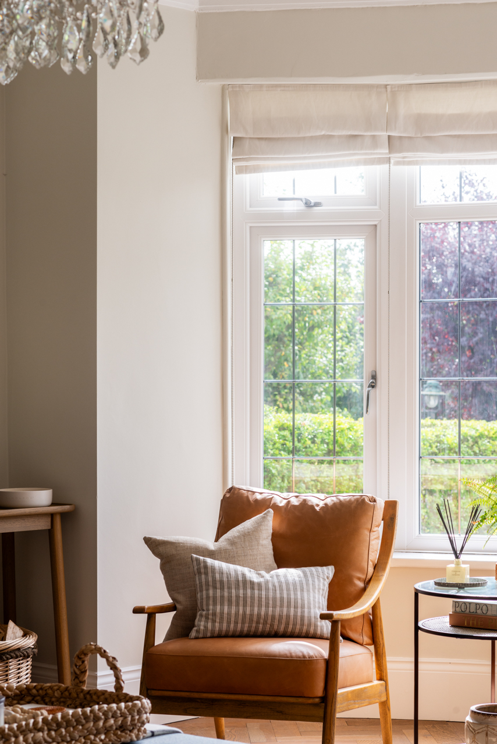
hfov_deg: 16.1
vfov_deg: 23.9
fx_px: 1758
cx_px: 248
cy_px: 372
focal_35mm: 85
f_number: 8
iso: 320
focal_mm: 85
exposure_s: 1/125
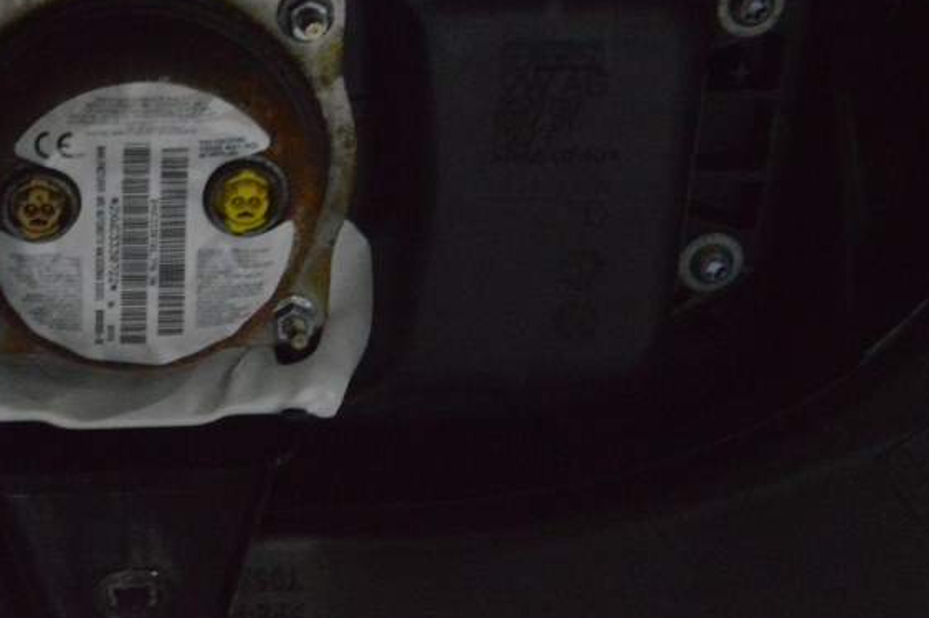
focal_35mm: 71
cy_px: 174
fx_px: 1831
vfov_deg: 19.1
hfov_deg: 27.7
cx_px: 145
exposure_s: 1/20
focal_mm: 26
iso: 6400
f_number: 20
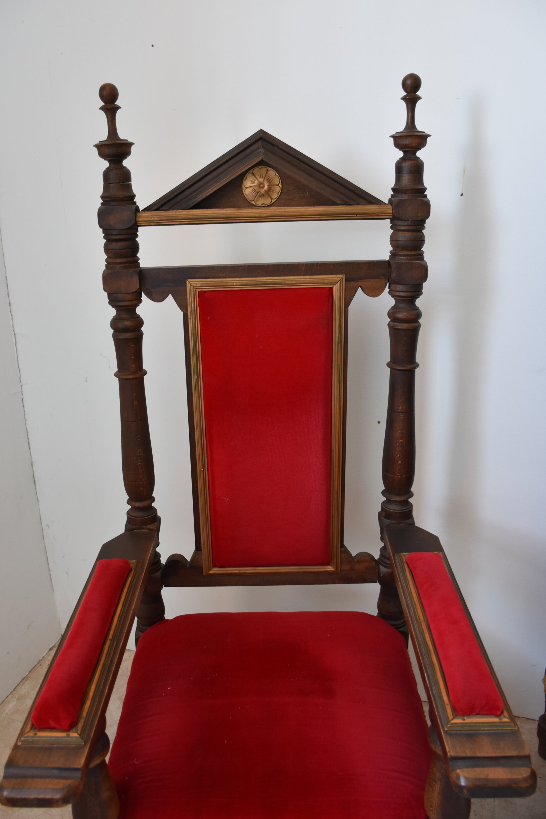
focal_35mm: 31
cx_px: 270
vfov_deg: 60.3
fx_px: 705
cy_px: 402
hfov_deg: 42.3
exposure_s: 1/60
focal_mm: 20
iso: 800
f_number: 4
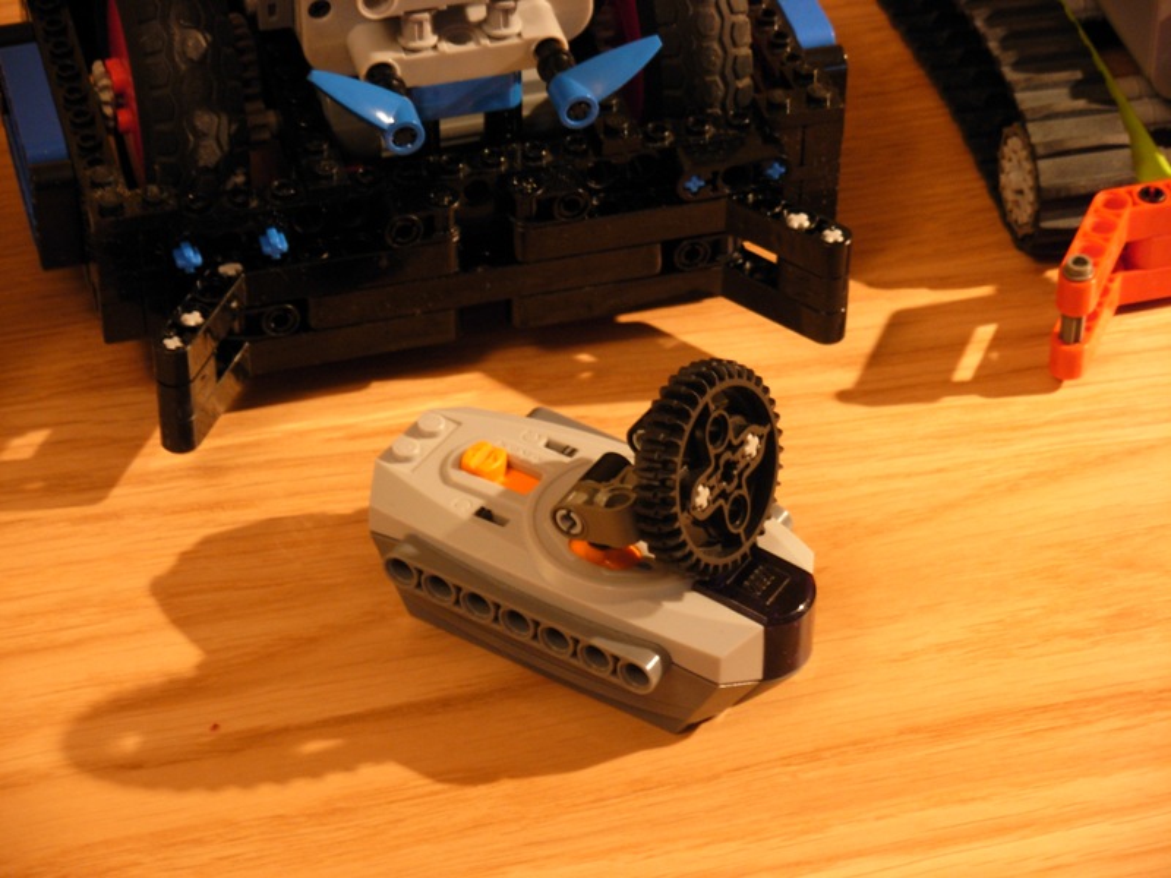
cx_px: 586
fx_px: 3789
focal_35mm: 112
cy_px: 439
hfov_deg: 17.6
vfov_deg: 13.2
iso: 200
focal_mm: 18.6
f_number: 4.2
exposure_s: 1/2.9
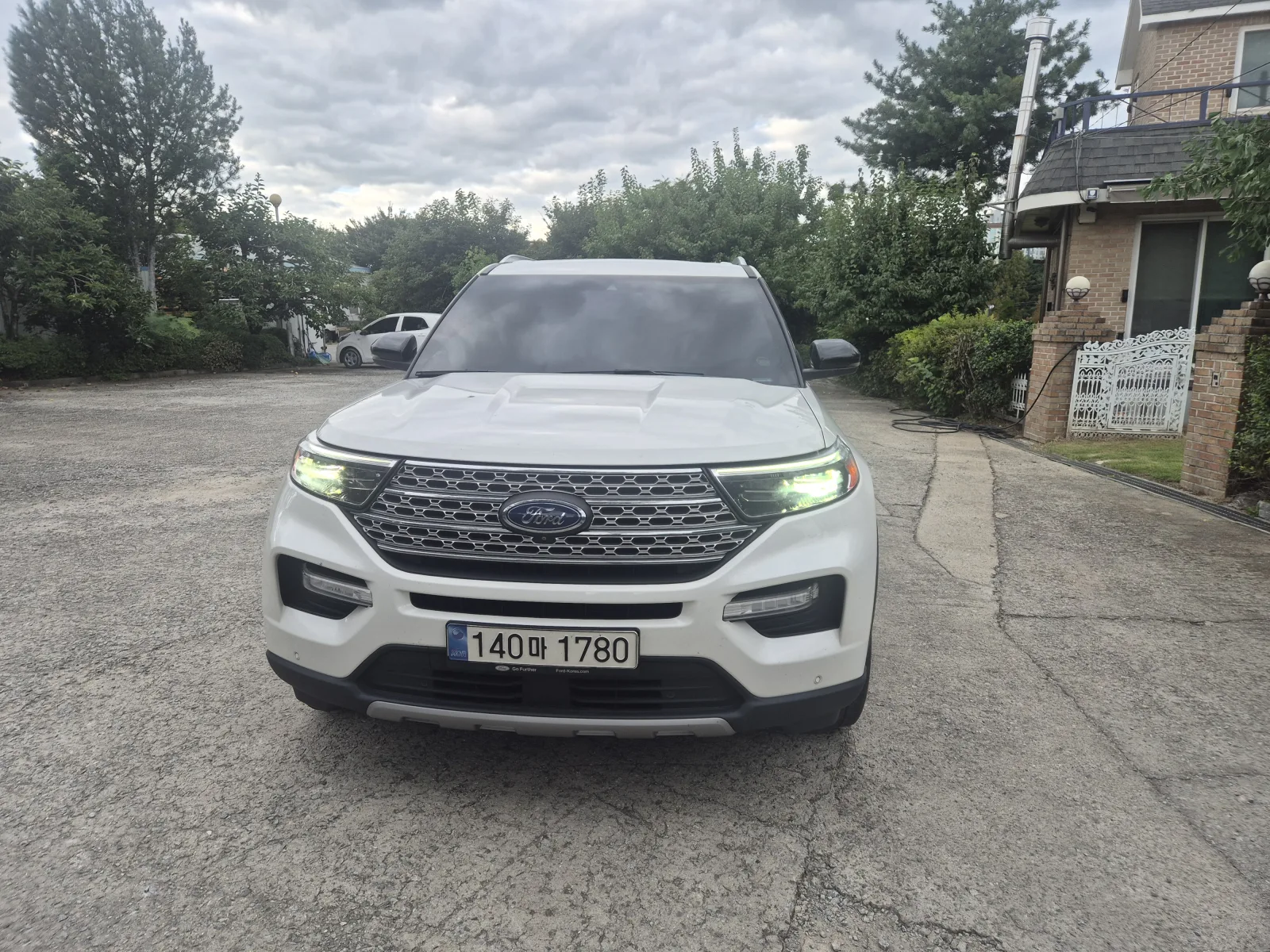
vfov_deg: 58.9
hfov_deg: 73.9
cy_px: 476
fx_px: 844
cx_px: 635
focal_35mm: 23
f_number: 1.8
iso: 25
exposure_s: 1/206
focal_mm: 5.4
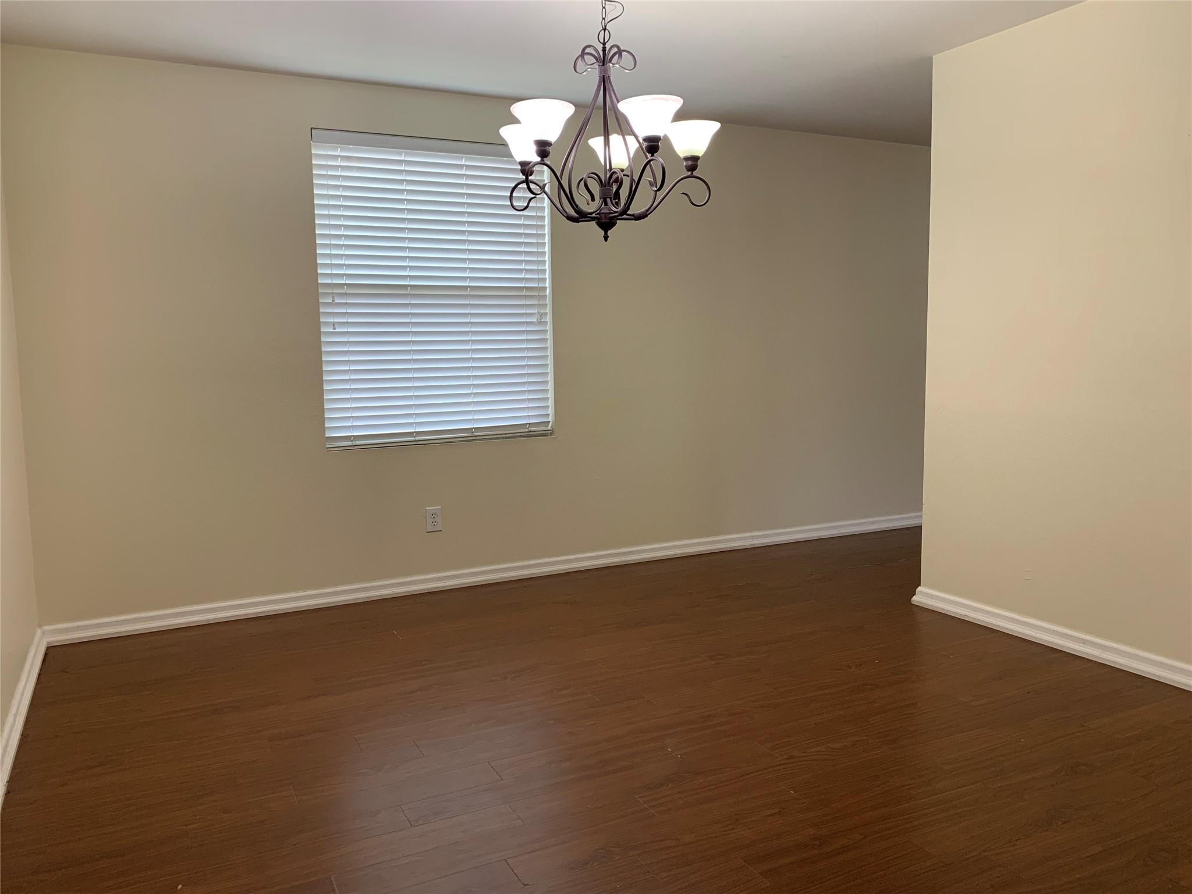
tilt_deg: -6.9
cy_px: 447
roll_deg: +1.1
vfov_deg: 53.1
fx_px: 895
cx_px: 596
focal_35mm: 26
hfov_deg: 67.3
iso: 80
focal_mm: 4.25
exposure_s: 1/60
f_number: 1.8
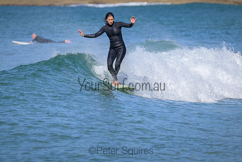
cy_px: 81
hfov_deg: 3.4
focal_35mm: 610
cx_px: 121
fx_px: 4101
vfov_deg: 2.3
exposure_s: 1/2000
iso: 800
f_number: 11
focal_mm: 610
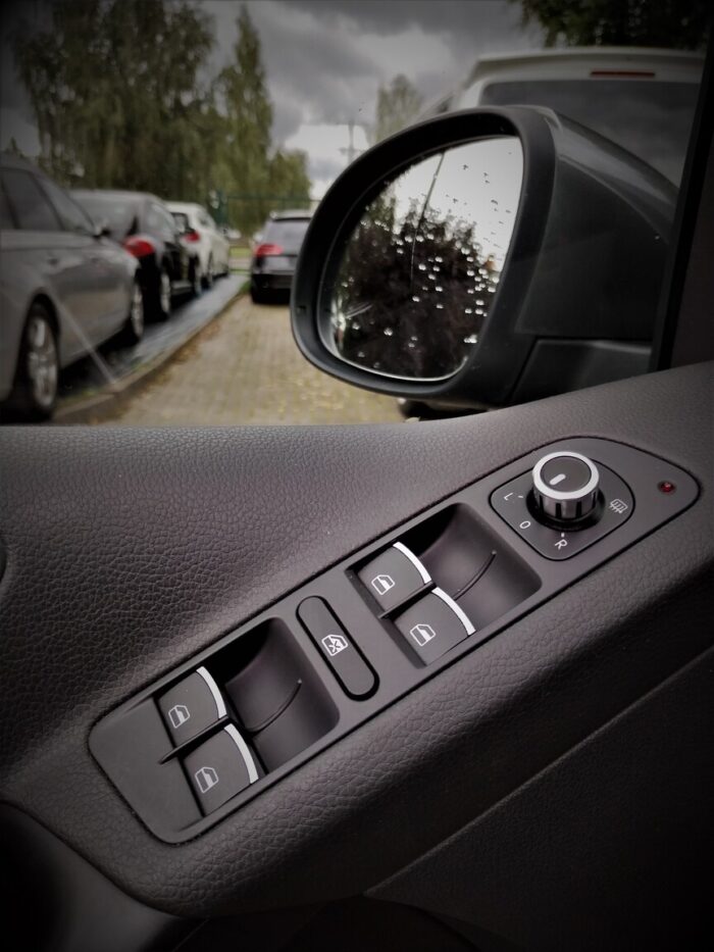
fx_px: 715
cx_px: 357
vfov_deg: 67.3
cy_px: 476
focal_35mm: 26
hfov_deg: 53.1
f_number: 1.8
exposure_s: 1/100
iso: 127
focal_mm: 4.75
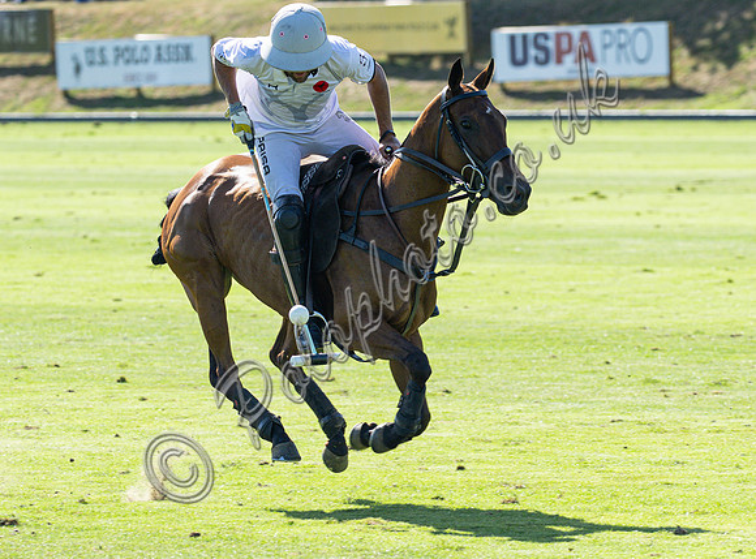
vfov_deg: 3.3
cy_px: 370
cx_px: 412
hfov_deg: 4.5
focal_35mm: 441
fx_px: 9577
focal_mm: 200
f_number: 5
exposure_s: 1/800
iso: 200
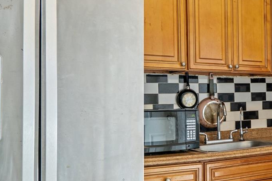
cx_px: 297
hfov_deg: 35.4
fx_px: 363
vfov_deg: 28.0
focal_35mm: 48
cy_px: 110
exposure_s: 1/10
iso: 1000
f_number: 5.6
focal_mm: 16
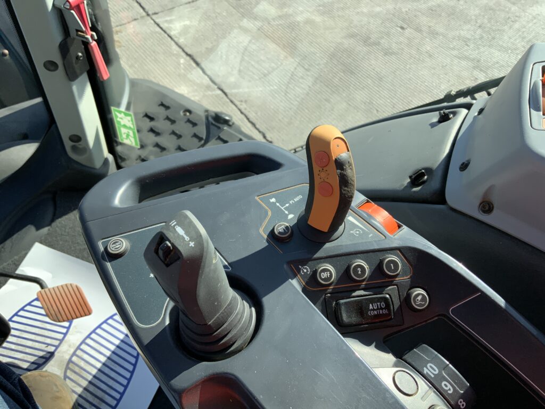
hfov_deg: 61.7
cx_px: 272
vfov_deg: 48.2
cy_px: 204
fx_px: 457
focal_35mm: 29
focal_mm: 3
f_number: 1.8
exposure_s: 1/556
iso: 16
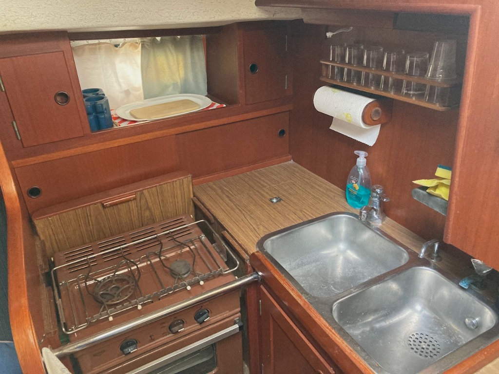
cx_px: 250
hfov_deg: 63.4
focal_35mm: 28
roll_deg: +2.3
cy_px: 187
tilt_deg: -27.8
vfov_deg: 49.7
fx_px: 404
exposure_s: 1/38
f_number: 1.8
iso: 400
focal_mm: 3.99
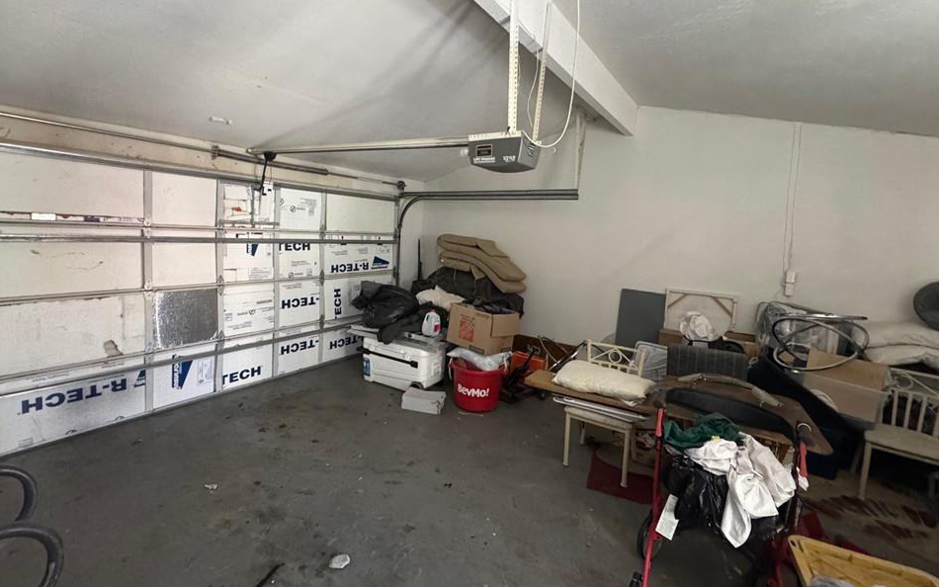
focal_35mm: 16
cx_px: 452
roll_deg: -2.6
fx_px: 410
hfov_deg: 97.8
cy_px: 259
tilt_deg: -3.7
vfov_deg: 71.0
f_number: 2.2
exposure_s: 1/60
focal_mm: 2.22
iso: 1000
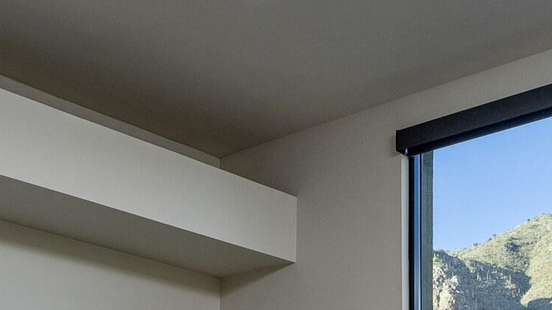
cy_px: 537
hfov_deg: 29.7
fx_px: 1039
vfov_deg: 15.0
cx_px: 324
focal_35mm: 71
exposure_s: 1/250
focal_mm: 18
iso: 200
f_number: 5
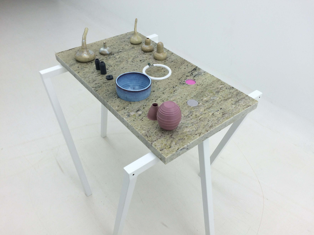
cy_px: 118
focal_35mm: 29
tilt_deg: -41.7
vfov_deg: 48.2
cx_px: 157
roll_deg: -0.8
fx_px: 263
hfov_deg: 61.7
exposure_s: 1/204
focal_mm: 4.15
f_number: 2.2
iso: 32
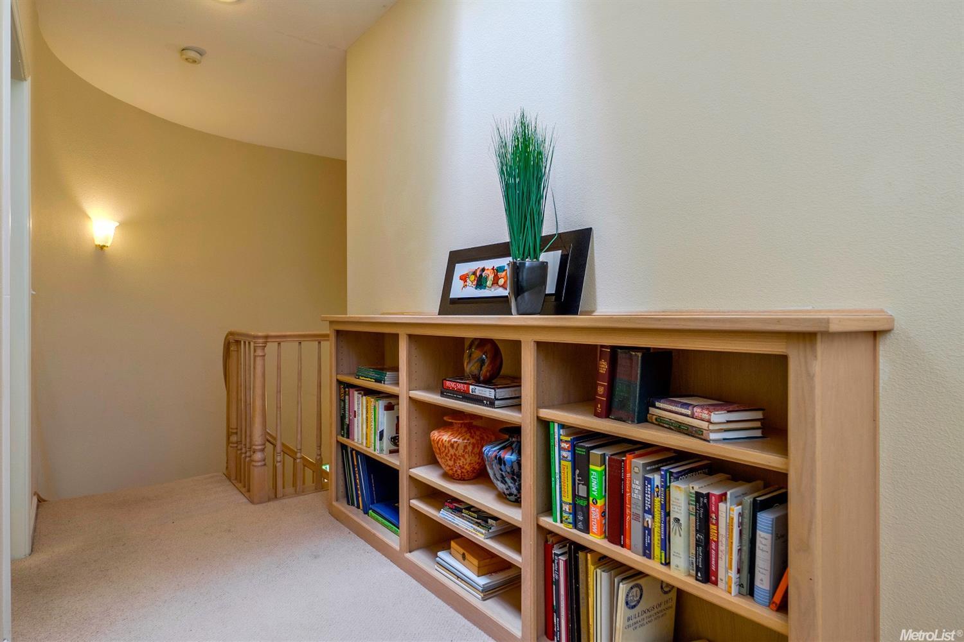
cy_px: 321
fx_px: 482
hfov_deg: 90.0
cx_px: 482
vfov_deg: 67.4
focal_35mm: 18
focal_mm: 12
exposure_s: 1/20
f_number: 5
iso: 100
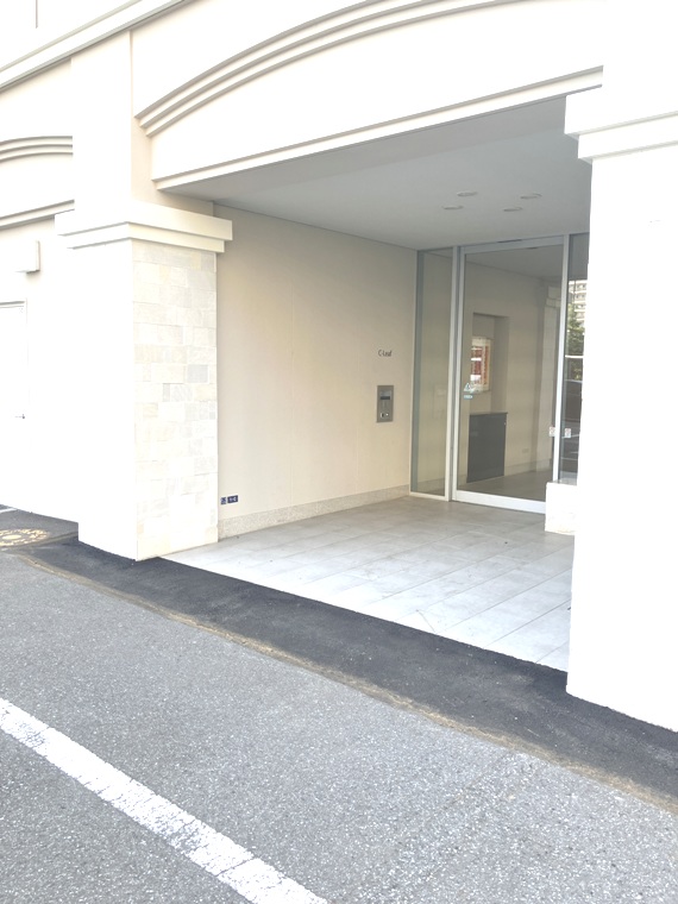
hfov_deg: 49.7
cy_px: 452
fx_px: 731
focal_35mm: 28
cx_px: 339
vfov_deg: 63.4
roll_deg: -0.9
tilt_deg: -5.5
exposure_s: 1/149
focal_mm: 3.99
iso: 25
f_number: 1.8
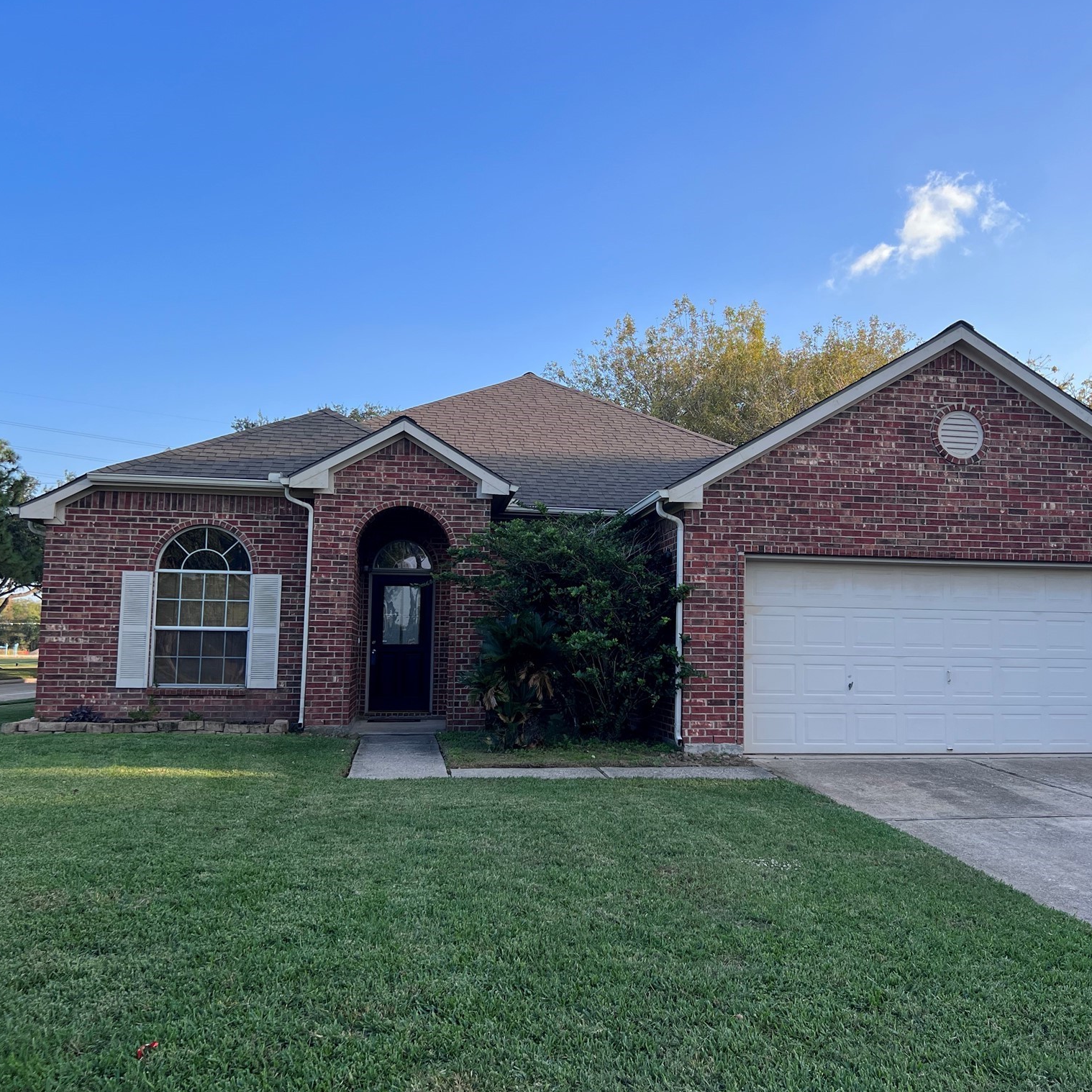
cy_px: 544
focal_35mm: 31
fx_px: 1106
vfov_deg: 52.5
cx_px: 625
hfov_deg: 52.3
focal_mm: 5.7
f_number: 1.5
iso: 50
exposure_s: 1/1838
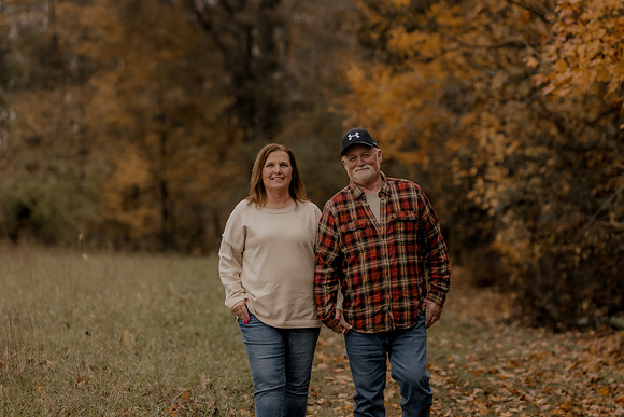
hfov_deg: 18.8
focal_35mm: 109
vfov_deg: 12.6
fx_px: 1884
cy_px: 237
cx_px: 320
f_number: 1.8
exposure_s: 1/2500
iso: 250
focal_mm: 85
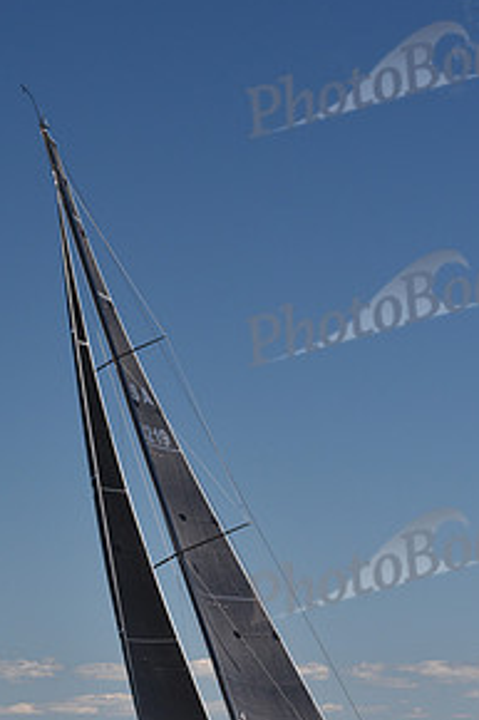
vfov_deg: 12.8
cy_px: 467
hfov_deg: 8.6
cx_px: 118
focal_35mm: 160
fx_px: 3197
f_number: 5.6
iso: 250
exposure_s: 1/800
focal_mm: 80
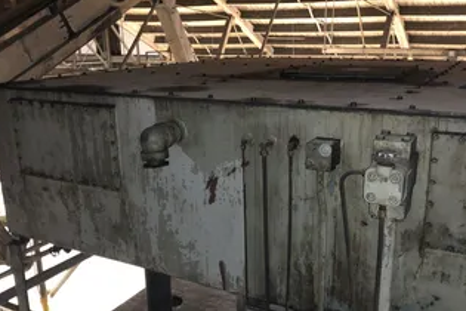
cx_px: 247
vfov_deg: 35.9
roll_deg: +0.8
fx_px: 479
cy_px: 178
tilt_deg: -16.4
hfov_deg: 51.9
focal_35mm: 37
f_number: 1.8
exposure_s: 1/4
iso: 250
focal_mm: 4
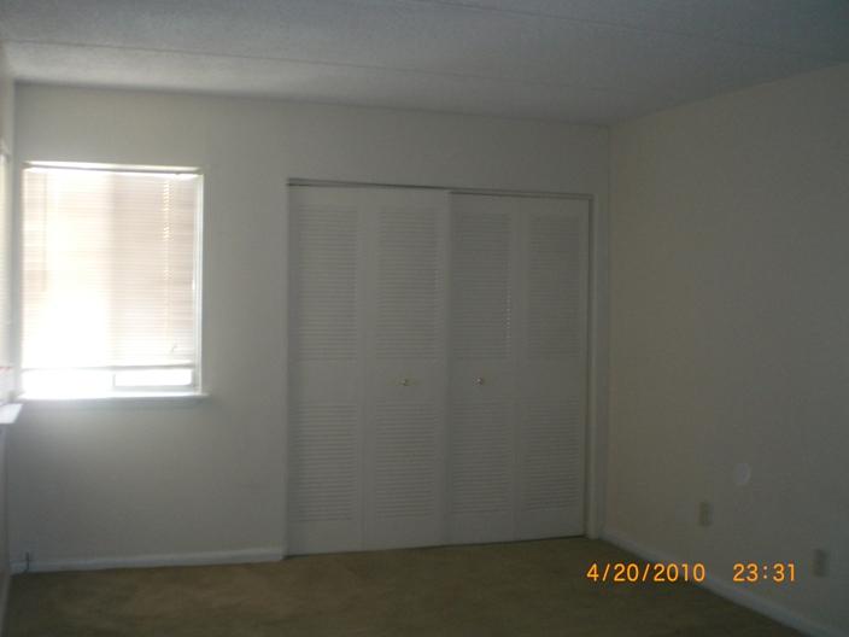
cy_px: 318
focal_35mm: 38
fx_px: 932
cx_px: 424
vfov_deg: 37.7
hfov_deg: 49.0
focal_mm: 6.3
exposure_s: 1/30
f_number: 3.1
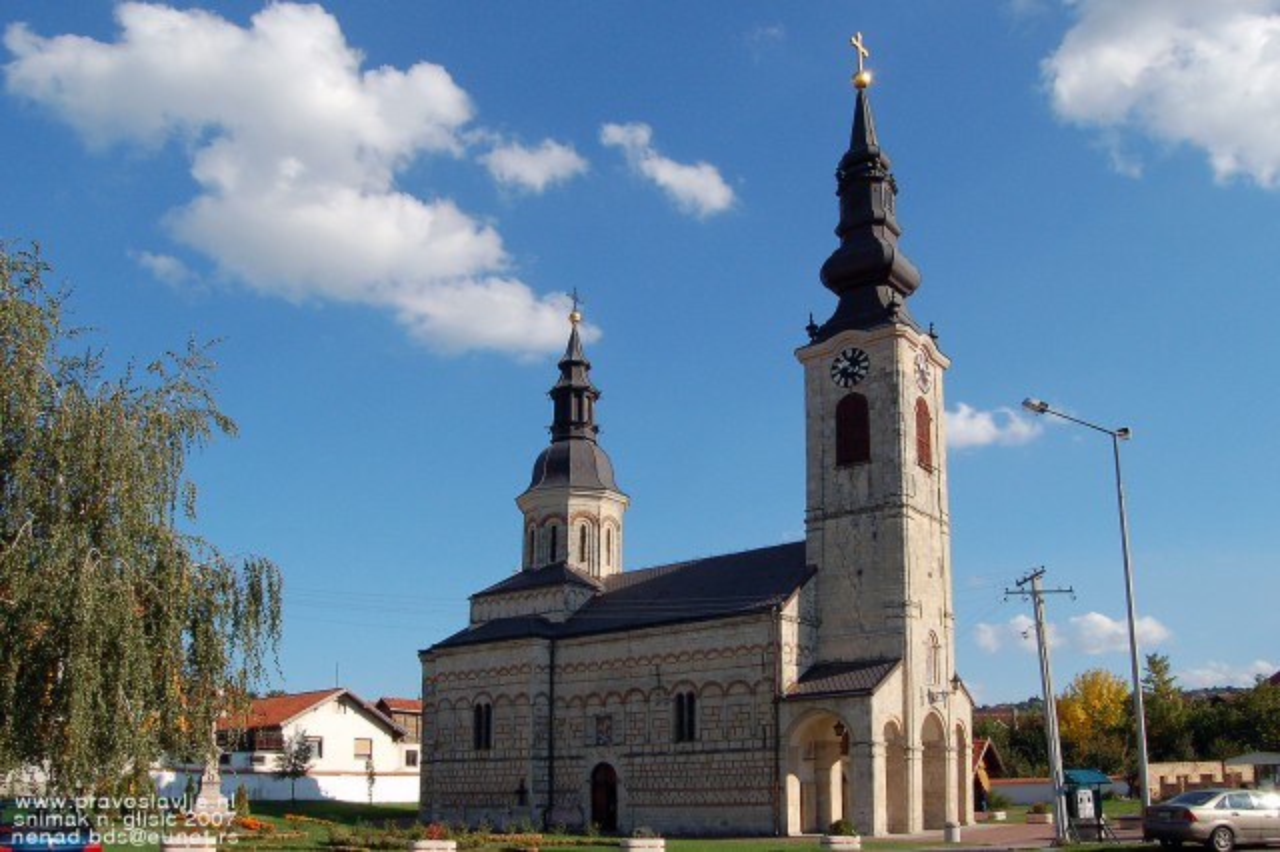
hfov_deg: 67.4
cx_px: 640
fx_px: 959
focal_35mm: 27
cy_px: 426
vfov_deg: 47.9
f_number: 20
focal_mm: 18
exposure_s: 1/160
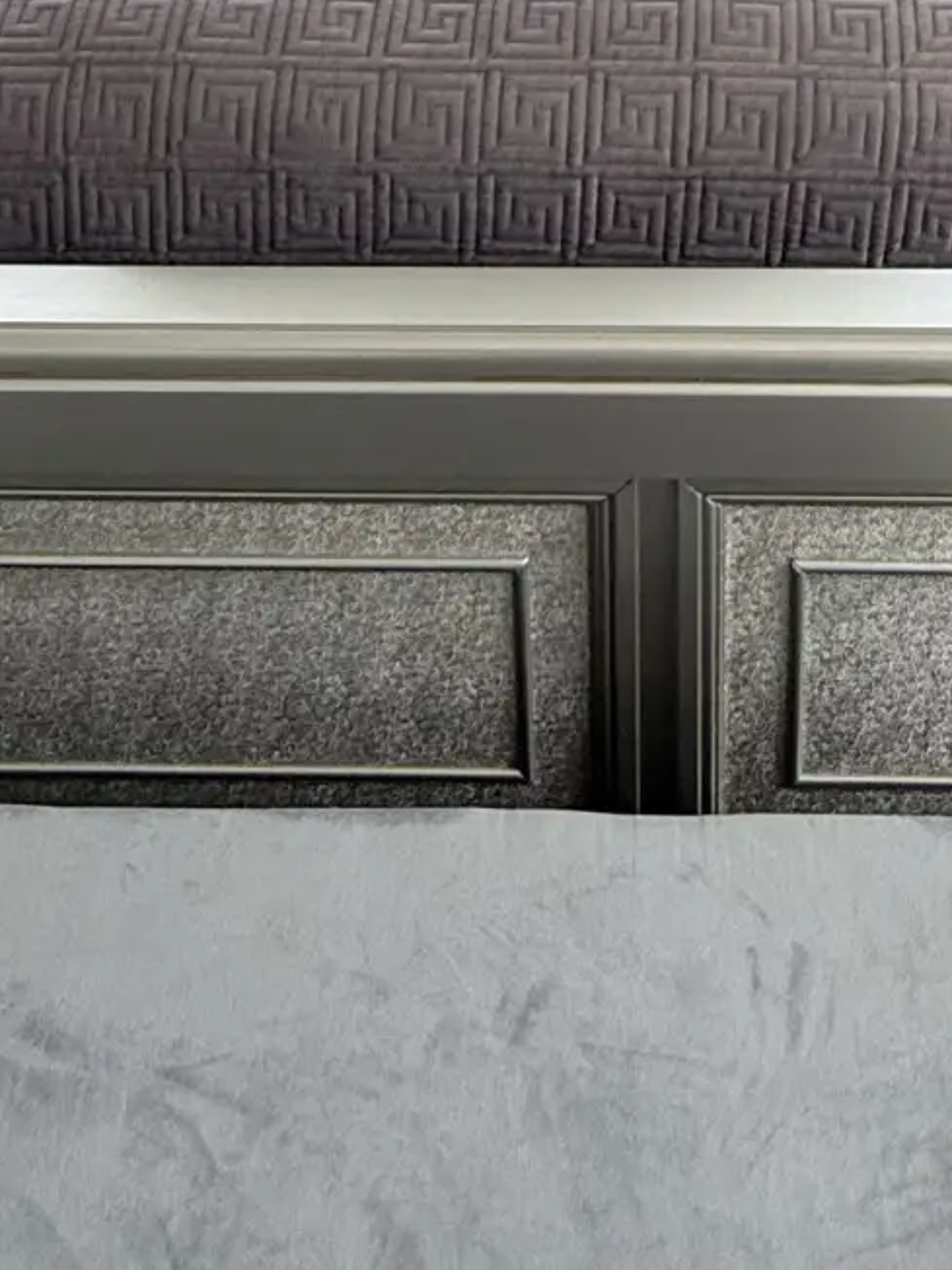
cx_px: 623
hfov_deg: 26.4
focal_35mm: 55
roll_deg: +0.1
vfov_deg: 29.0
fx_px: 2017
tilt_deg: -16.5
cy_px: -347
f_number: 2.2
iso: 125
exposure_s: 1/99
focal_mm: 2.22
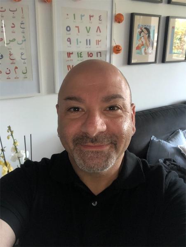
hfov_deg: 44.2
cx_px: 93
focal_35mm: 32
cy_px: 124
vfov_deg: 56.8
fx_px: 229
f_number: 2.2
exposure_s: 1/20
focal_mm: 2.87
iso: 125
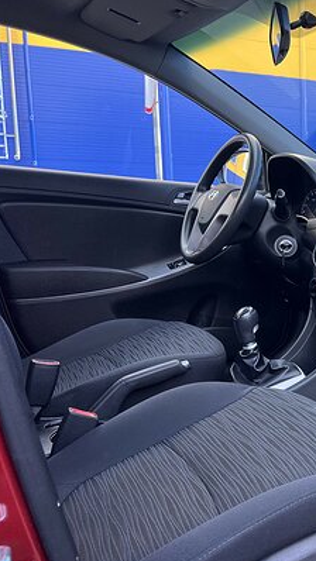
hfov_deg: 26.9
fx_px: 581
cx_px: 381
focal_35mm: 39
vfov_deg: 51.6
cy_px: 285
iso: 40
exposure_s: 1/263
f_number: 1.5
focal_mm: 5.7
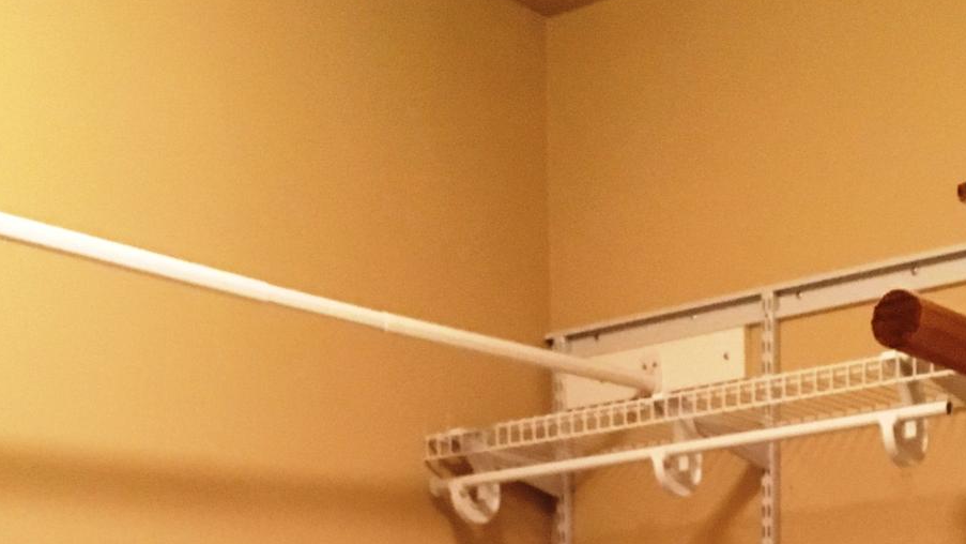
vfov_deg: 15.1
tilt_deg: -6.4
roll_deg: -0.4
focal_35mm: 70
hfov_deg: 30.1
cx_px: 592
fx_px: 1793
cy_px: 956
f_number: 2.2
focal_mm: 4.15
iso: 400
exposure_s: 1/15
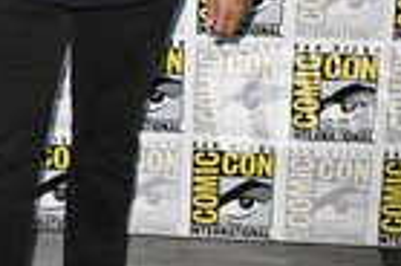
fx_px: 1122
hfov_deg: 20.1
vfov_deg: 13.1
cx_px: 92
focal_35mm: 101
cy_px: -55
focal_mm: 35
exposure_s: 1/250
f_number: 5
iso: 1250
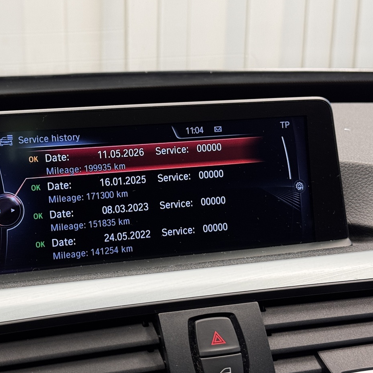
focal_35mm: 66
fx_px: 805
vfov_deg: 26.1
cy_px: 192
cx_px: 128
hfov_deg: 26.0
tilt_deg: -15.2
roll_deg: -0.4
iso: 125
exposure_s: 1/47
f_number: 1.78
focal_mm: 6.76
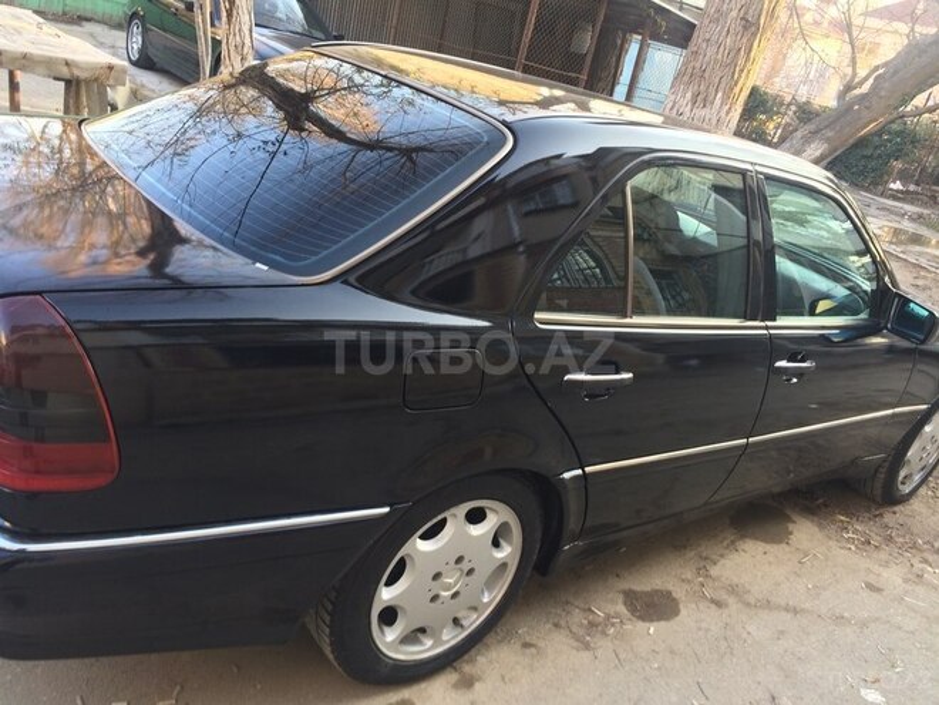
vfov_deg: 48.2
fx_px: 787
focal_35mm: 29
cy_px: 352
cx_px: 470
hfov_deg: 61.7
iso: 40
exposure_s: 1/50
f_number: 2.2
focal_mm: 4.15
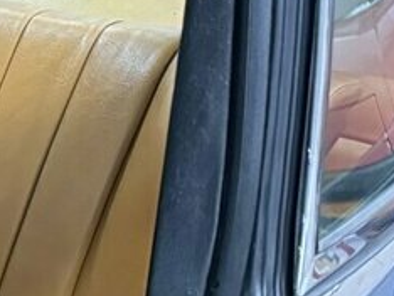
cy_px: 518
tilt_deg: -30.2
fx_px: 1401
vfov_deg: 11.3
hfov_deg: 12.1
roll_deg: -2.2
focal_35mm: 123
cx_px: -611
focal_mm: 6.76
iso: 1000
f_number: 1.78
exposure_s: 1/33
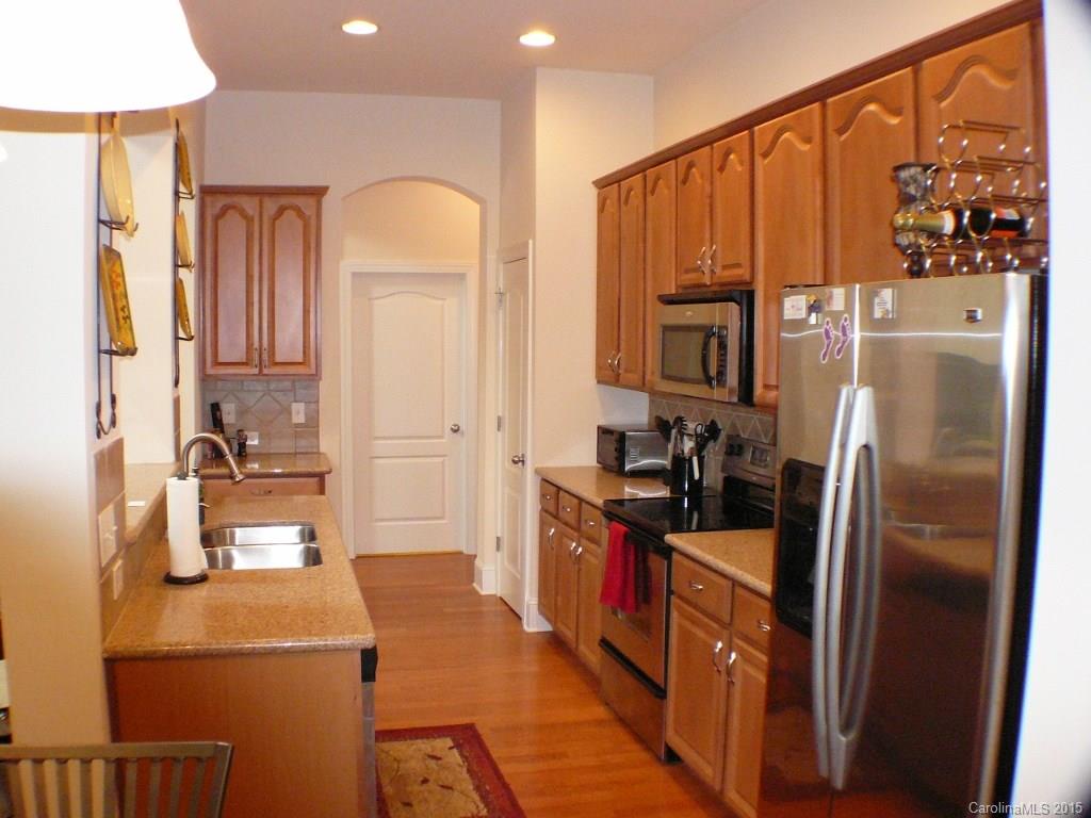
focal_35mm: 45
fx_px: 1418
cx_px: 546
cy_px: 409
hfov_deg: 42.1
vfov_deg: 32.2
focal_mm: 6.7
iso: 400
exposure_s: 1/30
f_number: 3.2
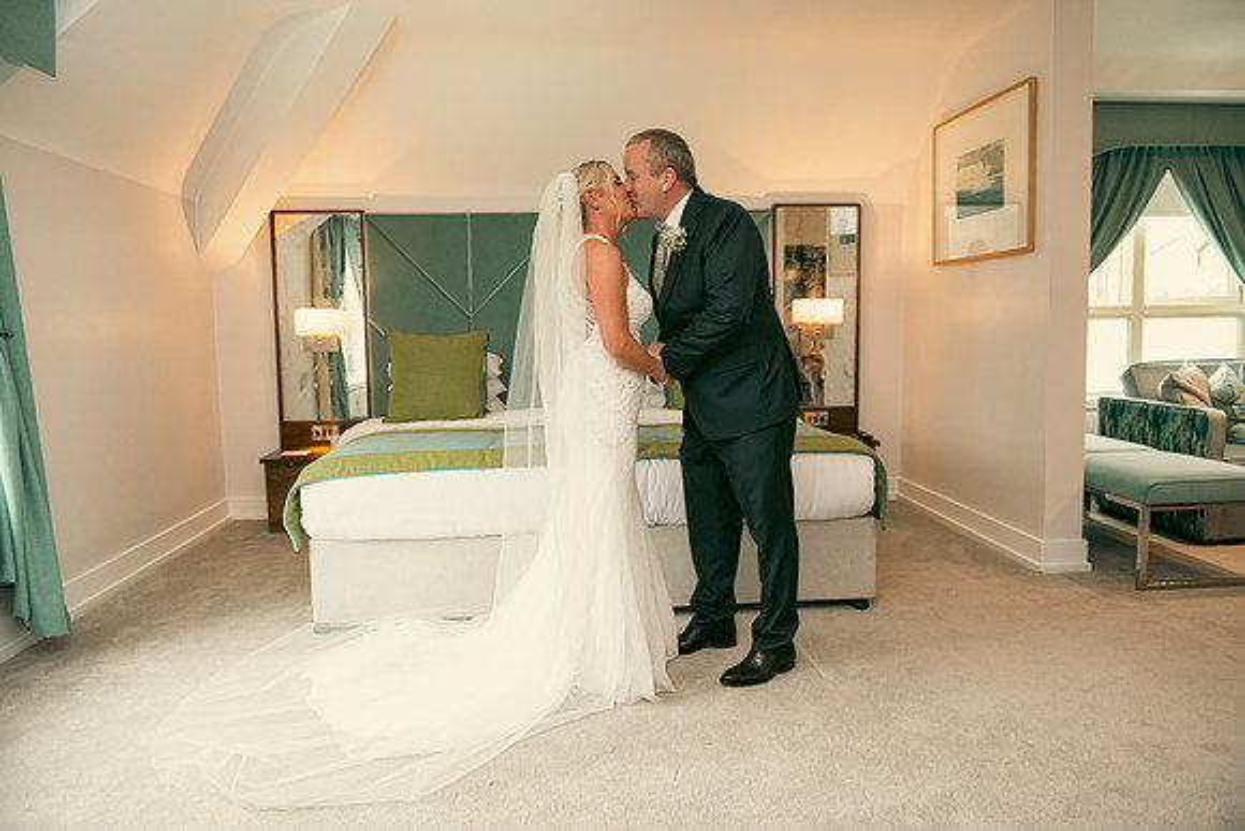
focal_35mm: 25
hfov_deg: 72.1
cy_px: 416
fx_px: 855
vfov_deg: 51.8
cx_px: 622
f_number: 3.5
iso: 800
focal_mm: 24
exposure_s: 1/160
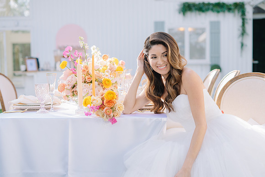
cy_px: 88
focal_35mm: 50
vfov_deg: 26.8
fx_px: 371
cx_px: 132
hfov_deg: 39.3
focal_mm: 50
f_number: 2.5
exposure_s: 1/200
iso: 50
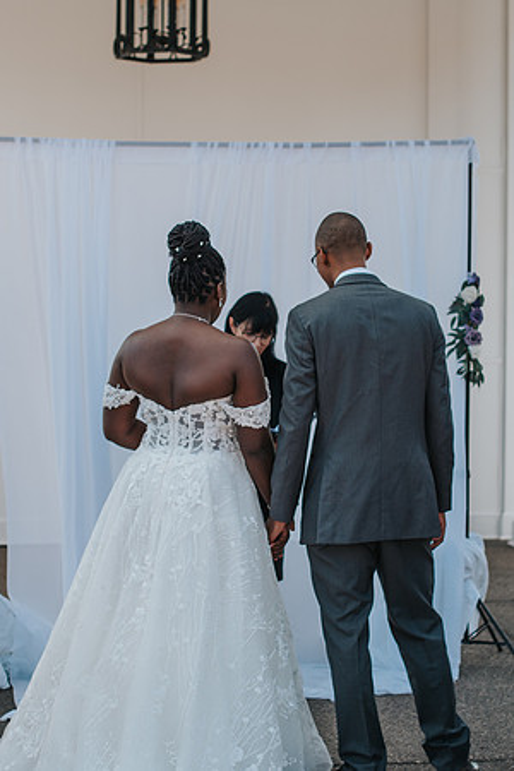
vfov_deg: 24.4
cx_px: 276
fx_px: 1780
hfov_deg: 16.4
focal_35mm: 83
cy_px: 352
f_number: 2.5
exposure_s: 1/2500
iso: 200
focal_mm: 50
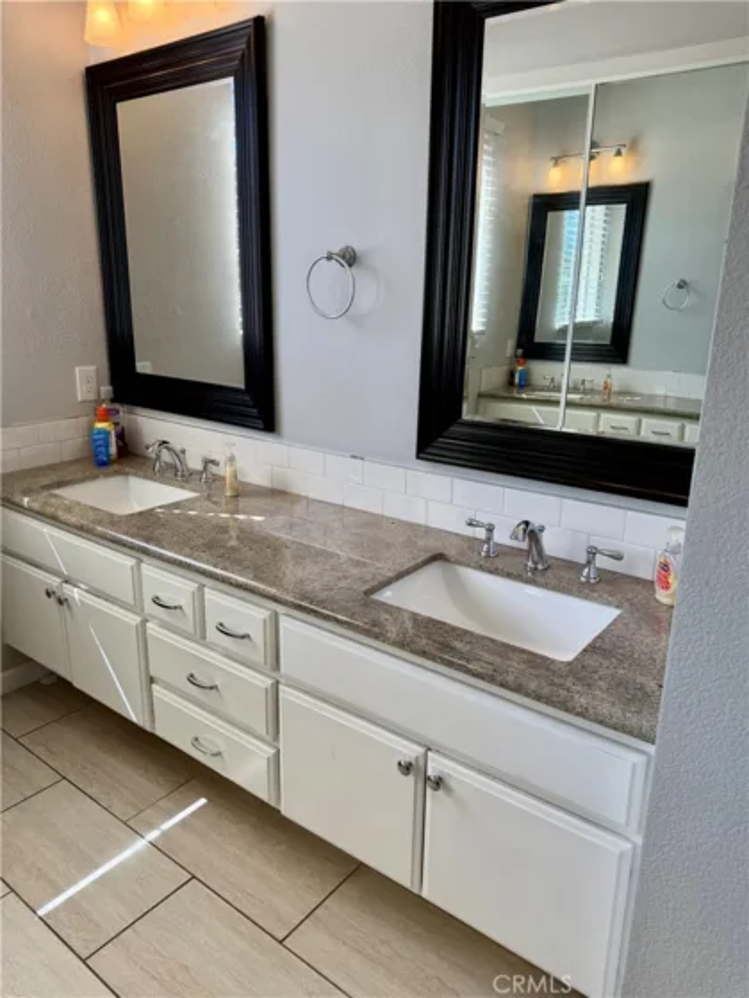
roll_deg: -1.7
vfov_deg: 71.6
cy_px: 499
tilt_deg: -13.7
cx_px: 374
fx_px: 692
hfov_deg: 56.8
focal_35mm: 24
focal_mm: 6.76
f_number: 1.78
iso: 100
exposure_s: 1/374
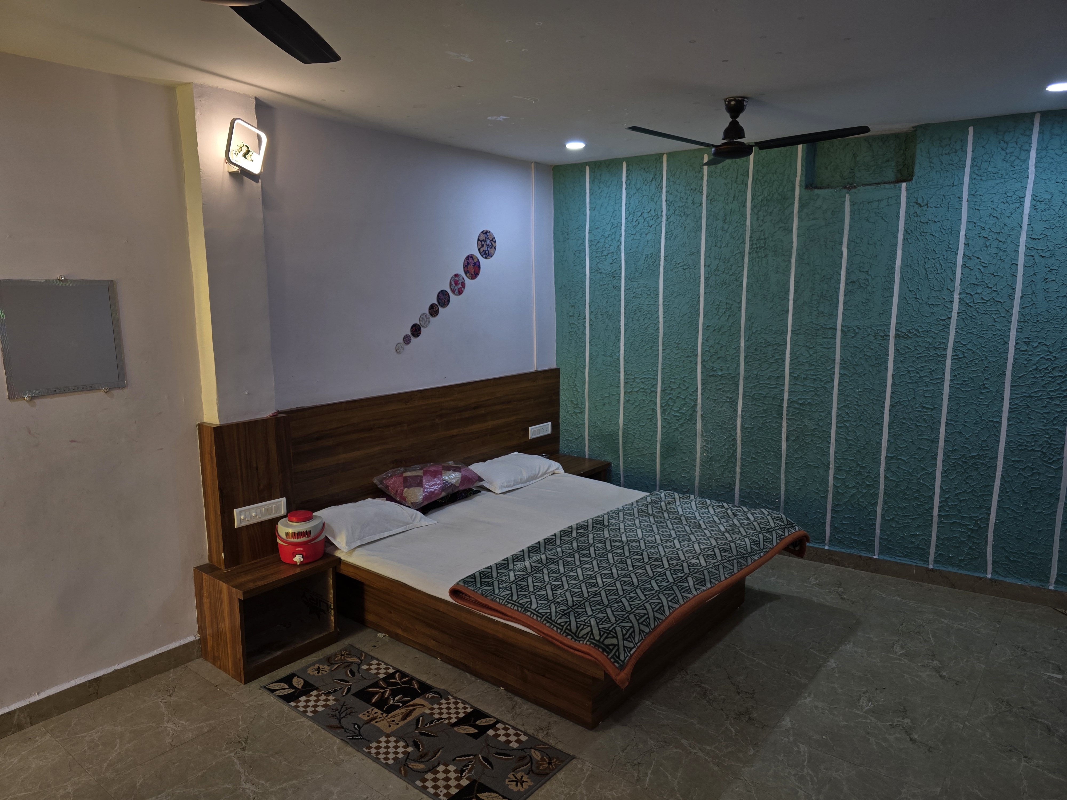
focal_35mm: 23
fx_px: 709
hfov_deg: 73.9
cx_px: 534
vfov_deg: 58.9
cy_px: 400
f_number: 1.7
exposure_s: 1/100
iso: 100
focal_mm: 6.3
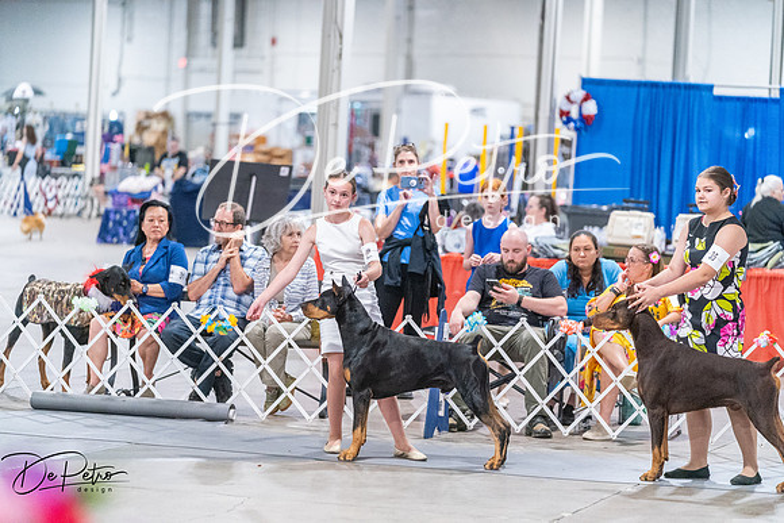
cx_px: 392
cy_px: 262
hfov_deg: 14.4
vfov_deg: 9.7
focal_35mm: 142
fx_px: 3093
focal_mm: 142
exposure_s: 1/320
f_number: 2.8
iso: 6400
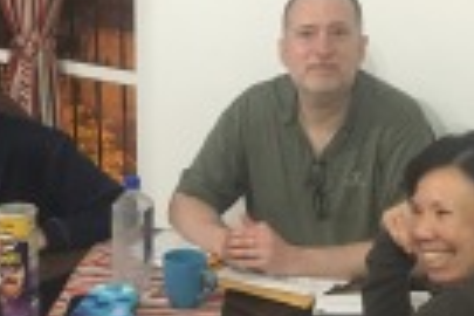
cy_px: 214
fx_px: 1080
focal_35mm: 82
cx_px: 112
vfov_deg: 16.6
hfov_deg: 24.5
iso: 320
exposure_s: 1/17
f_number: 2.2
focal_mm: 4.15
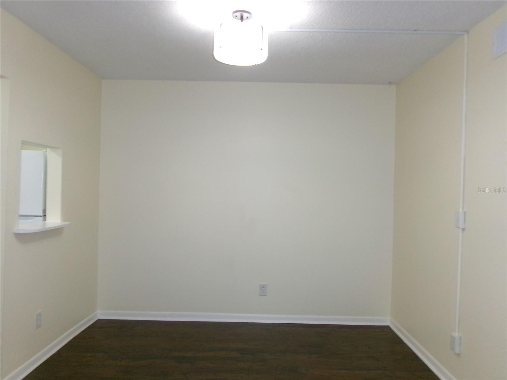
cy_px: 190
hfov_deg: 63.4
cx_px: 254
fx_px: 410
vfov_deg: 49.7
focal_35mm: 28
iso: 400
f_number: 3.9
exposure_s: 1/34
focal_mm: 5.1
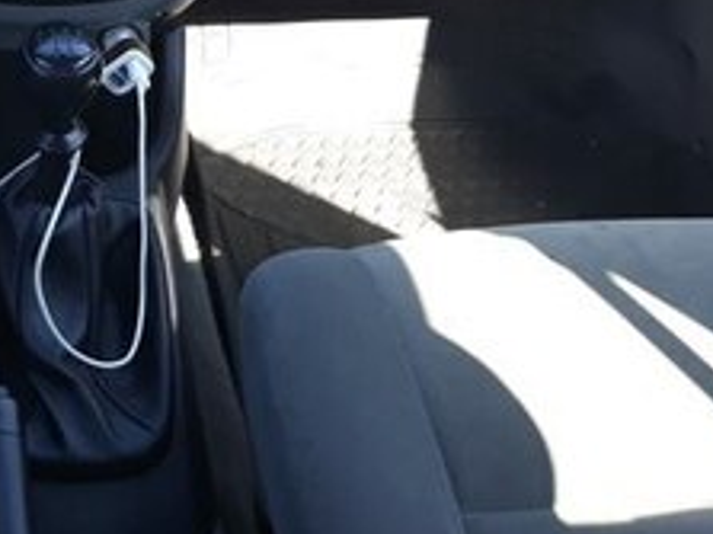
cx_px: -32
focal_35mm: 80
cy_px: -200
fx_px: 1647
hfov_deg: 23.2
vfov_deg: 17.1
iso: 40
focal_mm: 3.71
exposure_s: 1/100
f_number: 1.7
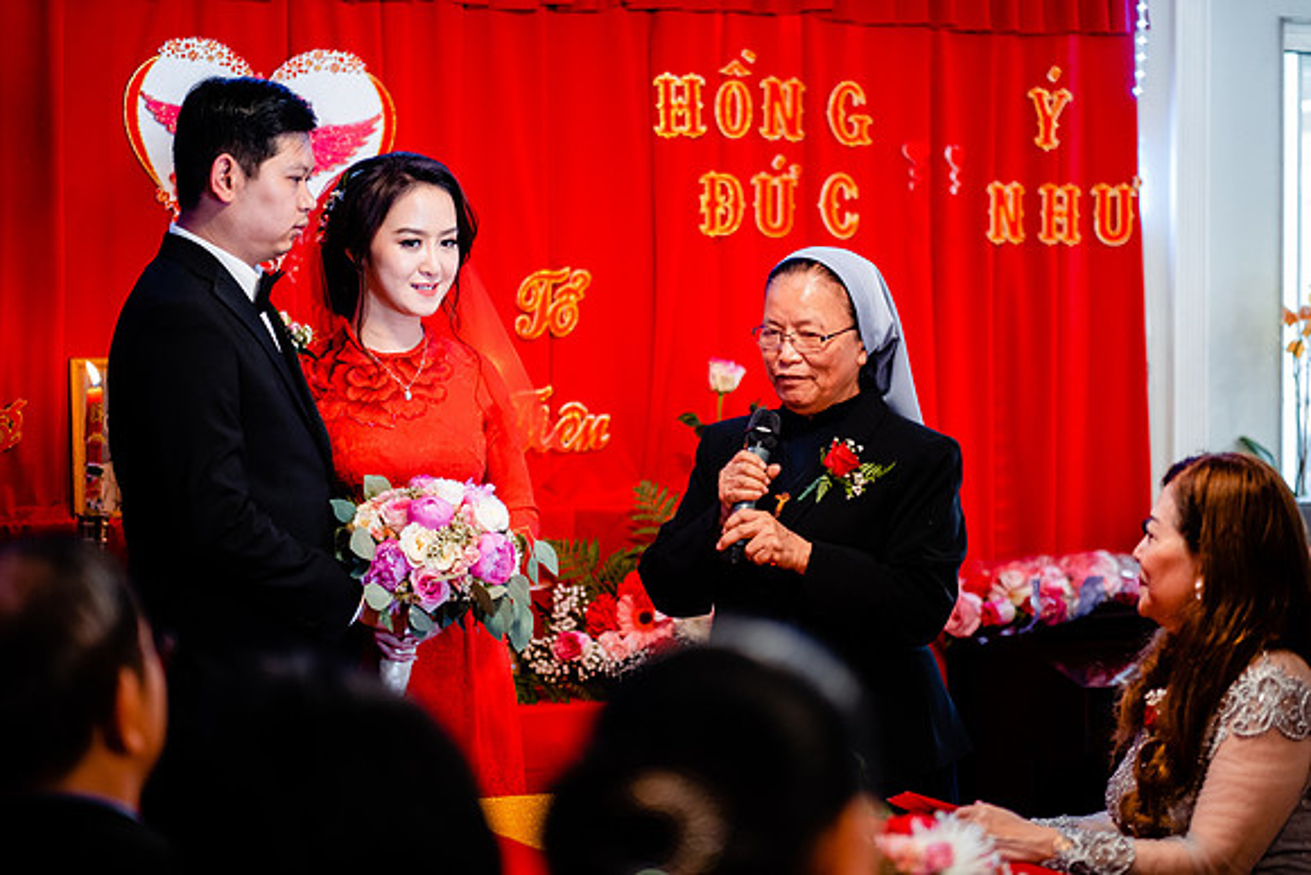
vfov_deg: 16.3
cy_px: 438
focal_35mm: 84
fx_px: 3060
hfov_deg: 24.2
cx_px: 656
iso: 800
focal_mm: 56
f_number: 1.2
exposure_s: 1/160
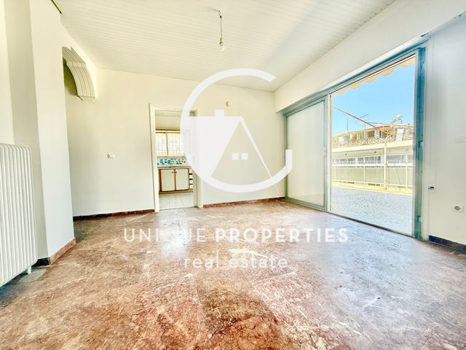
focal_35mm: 14
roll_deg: +1.3
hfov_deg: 102.1
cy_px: 175
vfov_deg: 85.7
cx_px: 233
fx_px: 188
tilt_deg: -2.9
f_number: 2.2
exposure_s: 1/193
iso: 64
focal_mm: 2.22
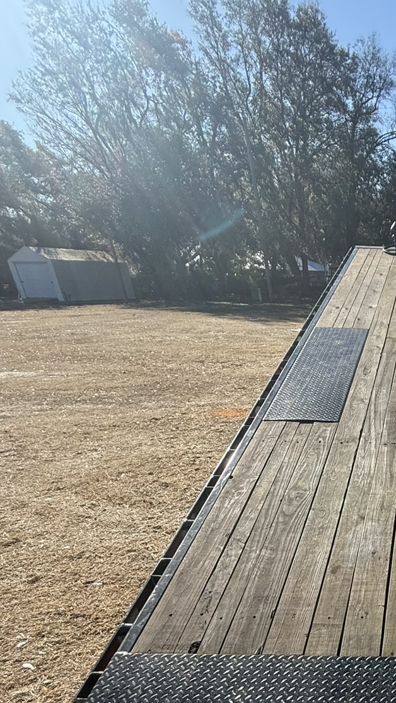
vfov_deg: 61.9
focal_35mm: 28
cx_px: 457
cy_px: 568
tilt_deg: -30.3
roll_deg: -0.9
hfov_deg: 34.5
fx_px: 523
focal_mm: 2.22
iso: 50
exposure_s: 1/1001
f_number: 2.2
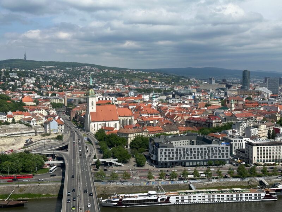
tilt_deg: -4.4
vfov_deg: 30.3
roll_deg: +0.0
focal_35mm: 48
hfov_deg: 39.7
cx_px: 141
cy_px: 106
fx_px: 391
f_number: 1.78
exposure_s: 1/6623
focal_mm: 6.86
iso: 64
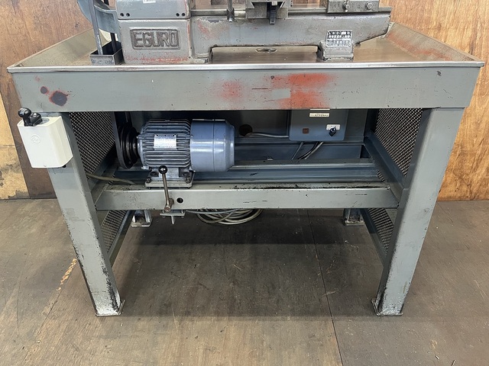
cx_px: 244
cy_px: 183
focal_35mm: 26
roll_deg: +0.9
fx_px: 367
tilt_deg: -31.2
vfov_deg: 53.1
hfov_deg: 67.3
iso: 500
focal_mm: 5.1
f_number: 1.6
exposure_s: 1/60
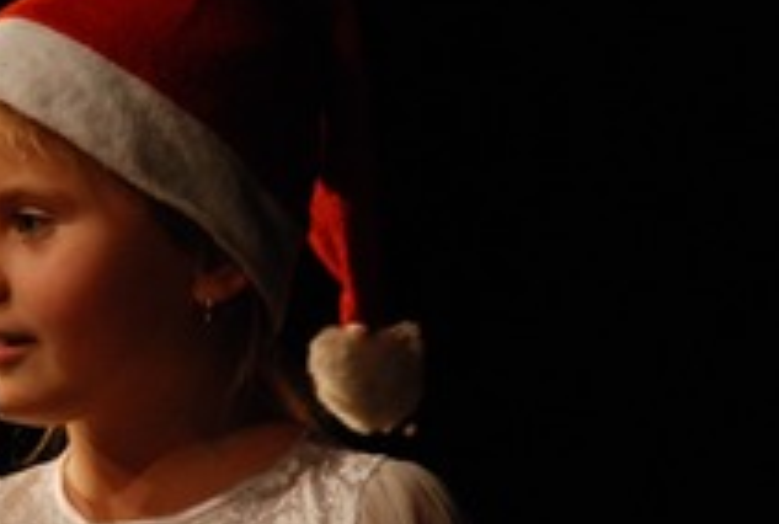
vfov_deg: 4.6
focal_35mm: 298
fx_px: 6466
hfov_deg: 6.9
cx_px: 66
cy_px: 332
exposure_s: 1/60
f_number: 5.6
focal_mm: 105
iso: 1000
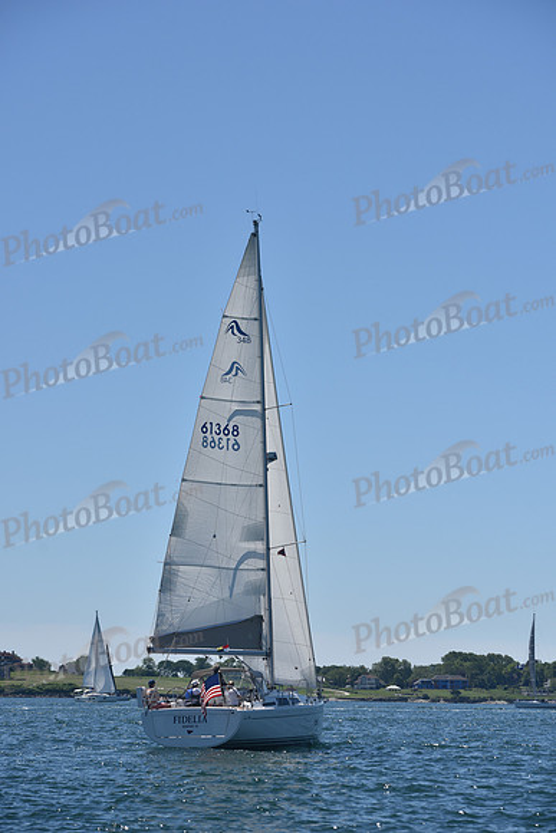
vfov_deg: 20.4
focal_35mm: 100
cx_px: 278
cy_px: 416
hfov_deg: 13.7
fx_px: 2315
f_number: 5.6
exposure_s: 1/1000
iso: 200
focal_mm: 100
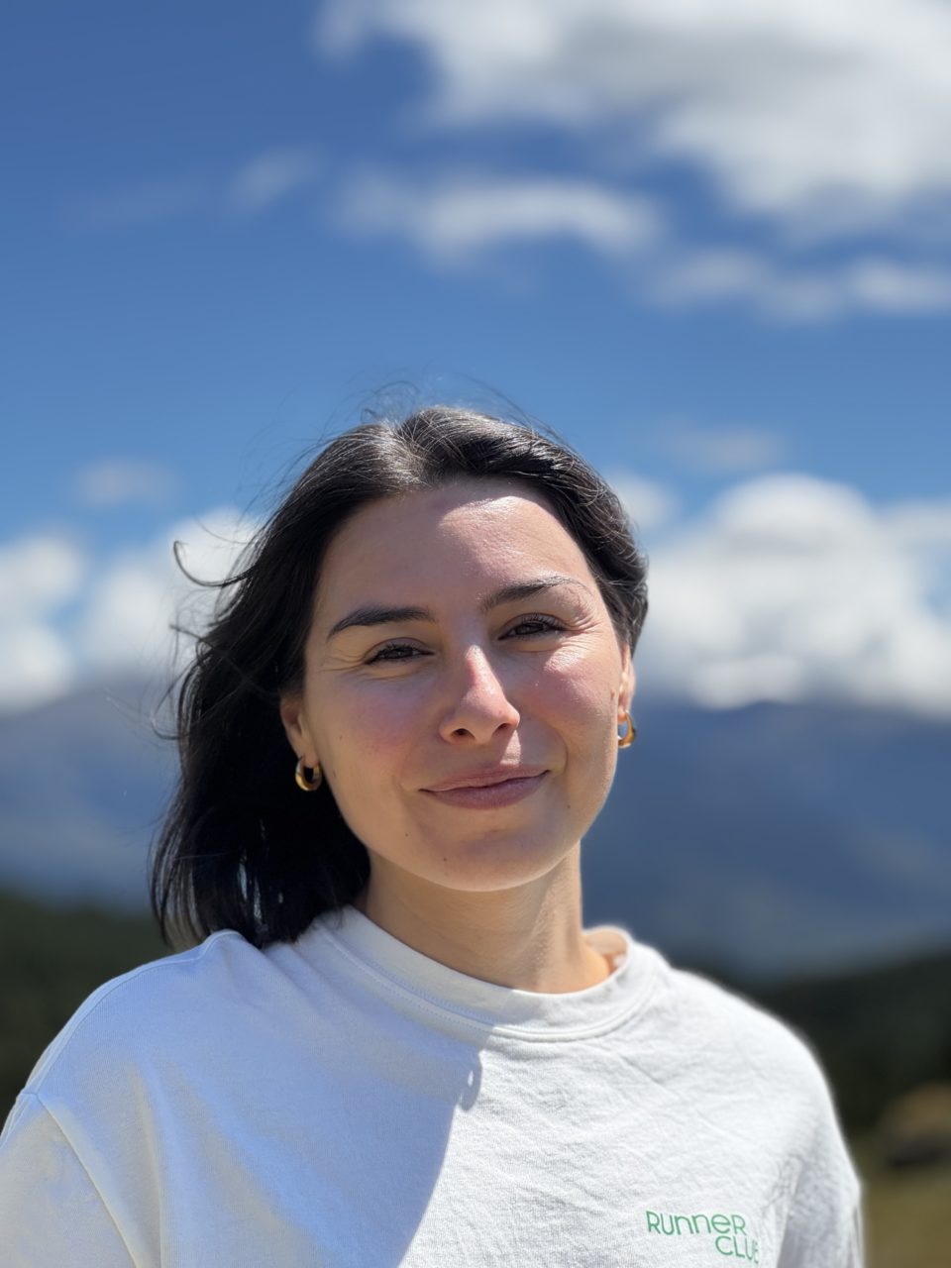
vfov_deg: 25.3
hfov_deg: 19.1
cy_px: 634
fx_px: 2821
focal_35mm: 77
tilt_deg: +5.5
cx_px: 476
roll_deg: +3.0
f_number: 2.8
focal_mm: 9
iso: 25
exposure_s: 1/827
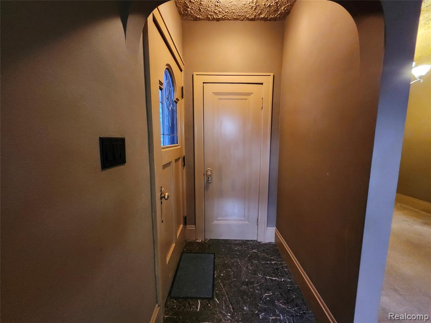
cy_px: 162
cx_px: 216
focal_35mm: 13
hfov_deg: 106.2
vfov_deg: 89.9
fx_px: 162
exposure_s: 1/24
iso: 800
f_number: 2.2
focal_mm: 1.74
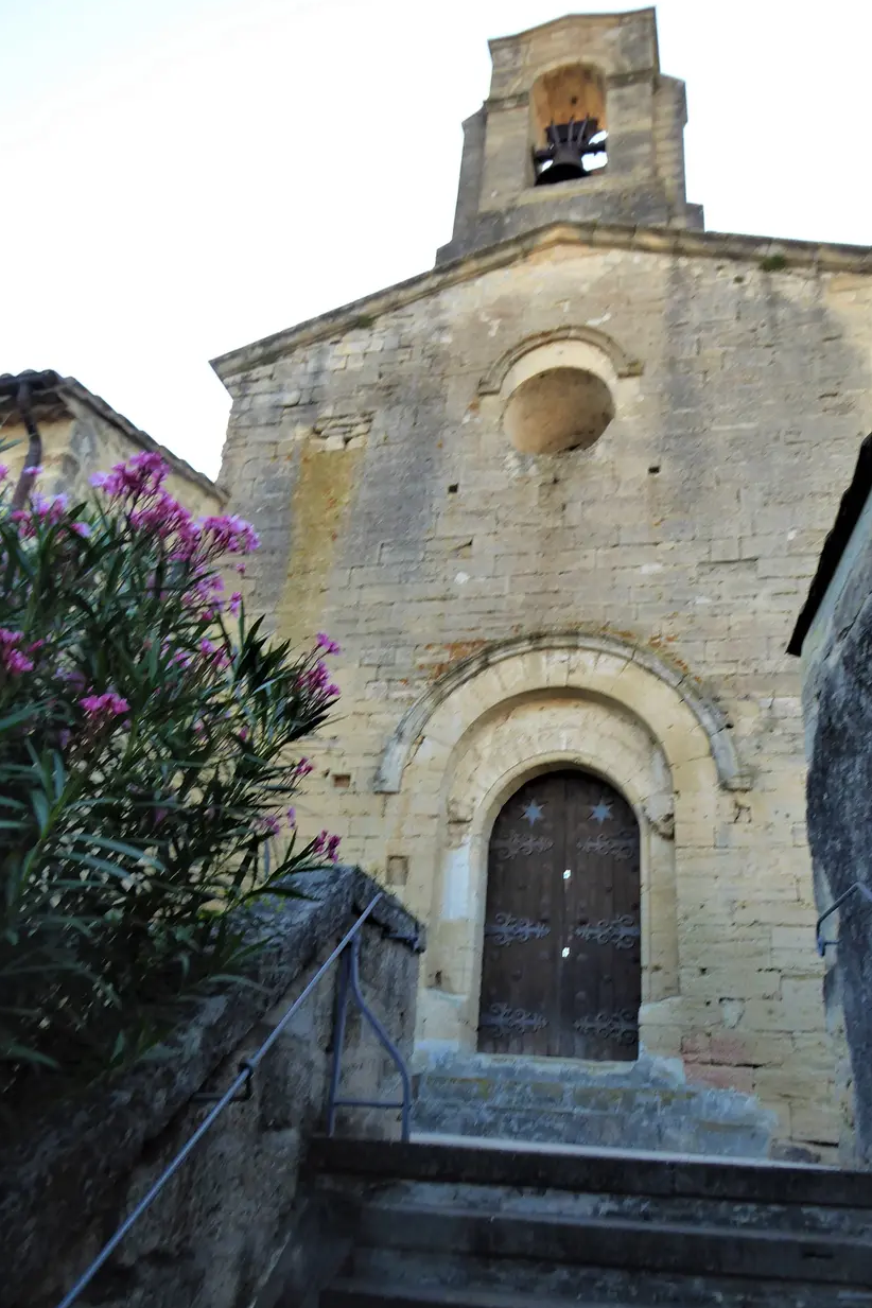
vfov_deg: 67.4
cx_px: 474
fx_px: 981
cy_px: 643
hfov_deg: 47.9
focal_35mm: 27
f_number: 3.3
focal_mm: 4.3
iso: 125
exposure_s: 1/200
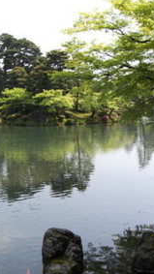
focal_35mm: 45
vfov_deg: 45.5
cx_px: 136
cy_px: 133
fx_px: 327
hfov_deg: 25.7
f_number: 8
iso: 200
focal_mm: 18
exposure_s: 1/250
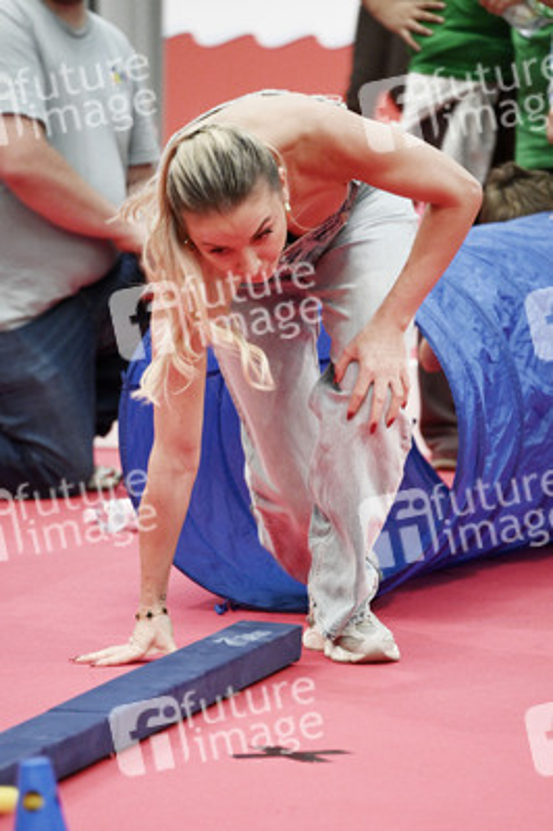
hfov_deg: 4.6
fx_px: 6924
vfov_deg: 6.9
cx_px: 276
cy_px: 416
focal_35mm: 300
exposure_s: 1/200
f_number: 5.6
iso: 6400
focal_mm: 300
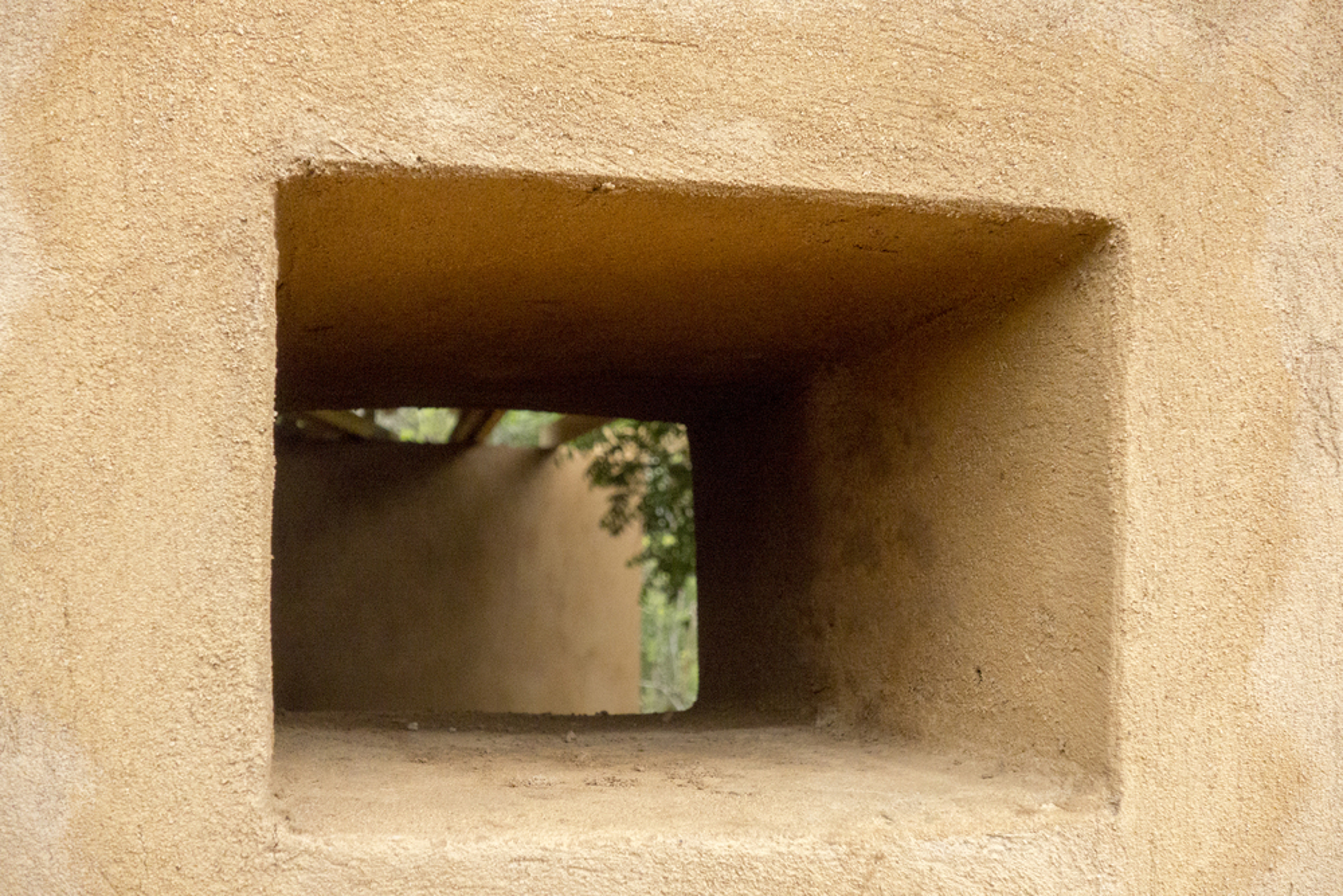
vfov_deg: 29.9
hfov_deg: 43.6
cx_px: 672
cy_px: 448
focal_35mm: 45
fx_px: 1679
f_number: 5.6
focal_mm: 16.78
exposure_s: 1/2000
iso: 1600
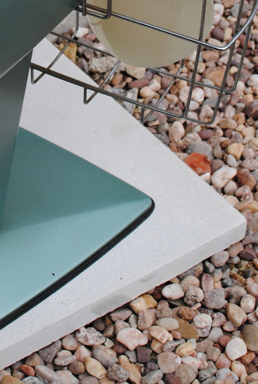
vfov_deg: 22.4
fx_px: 942
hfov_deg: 15.5
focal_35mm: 88
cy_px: 20
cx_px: 43
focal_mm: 24
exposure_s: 1/250
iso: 100
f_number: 8
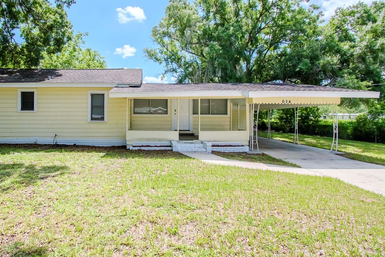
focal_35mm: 19
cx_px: 147
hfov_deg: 85.4
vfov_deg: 64.4
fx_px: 203
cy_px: 114
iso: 640
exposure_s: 1/1600
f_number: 9
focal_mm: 10
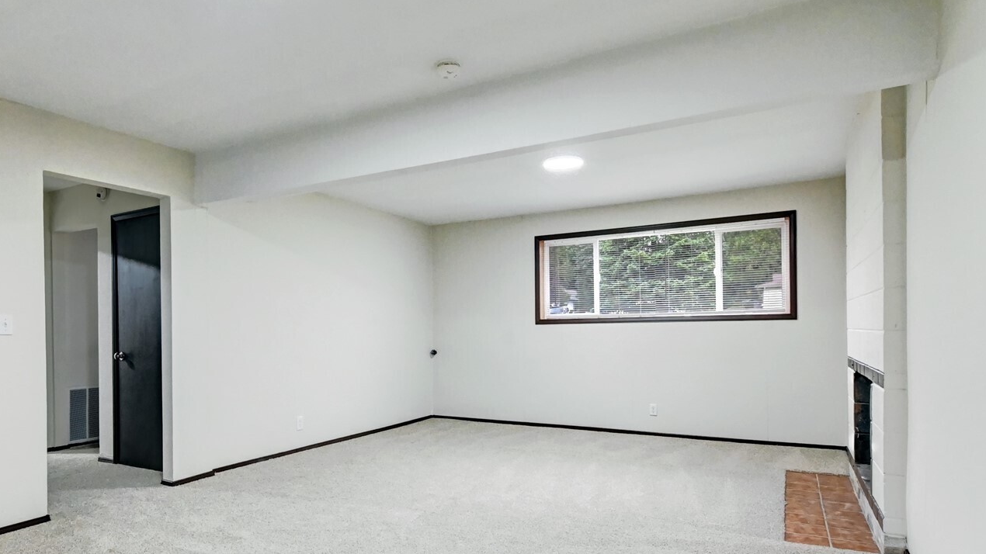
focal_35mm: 21
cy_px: 337
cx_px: 430
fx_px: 549
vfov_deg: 53.1
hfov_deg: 83.4
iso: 4000
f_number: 11
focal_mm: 10
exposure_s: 1/10
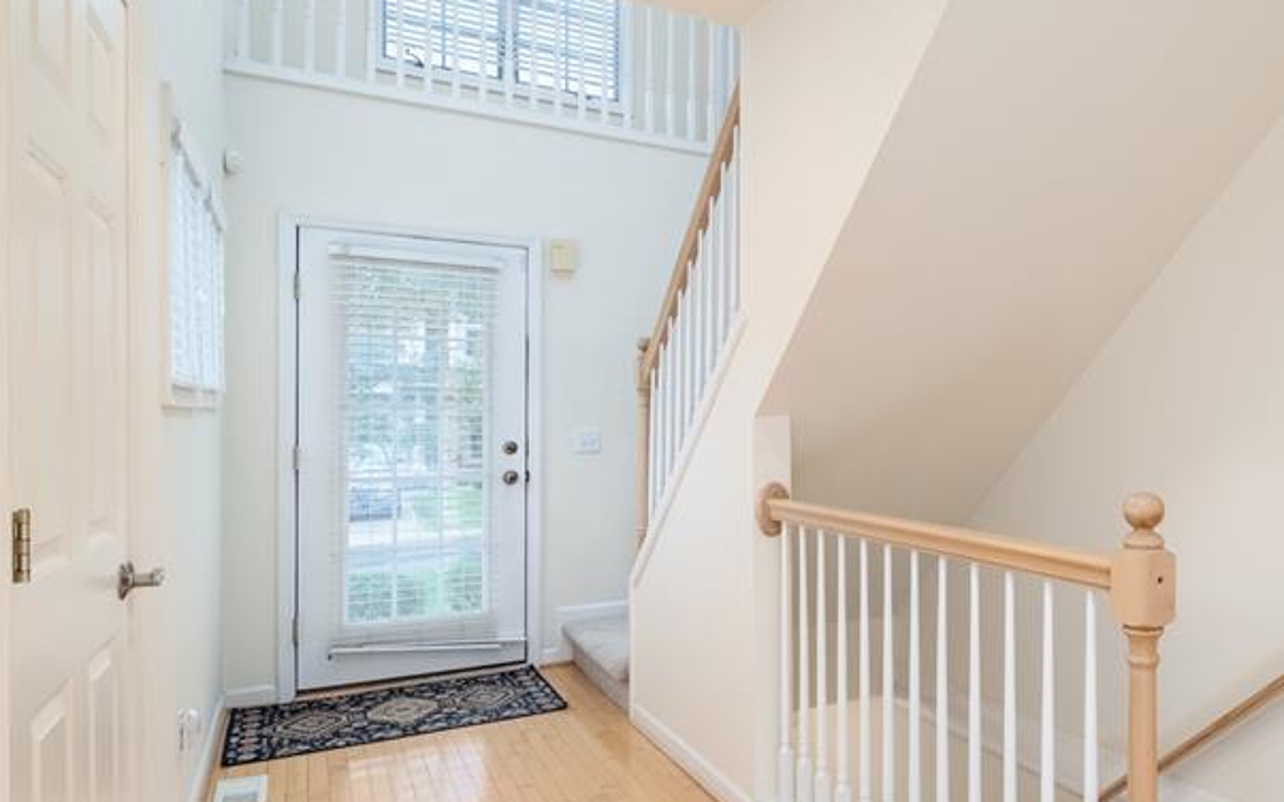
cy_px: 412
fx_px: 910
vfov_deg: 47.6
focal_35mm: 26
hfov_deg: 66.2
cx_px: 960
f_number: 5.6
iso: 800
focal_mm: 10
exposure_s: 1/125
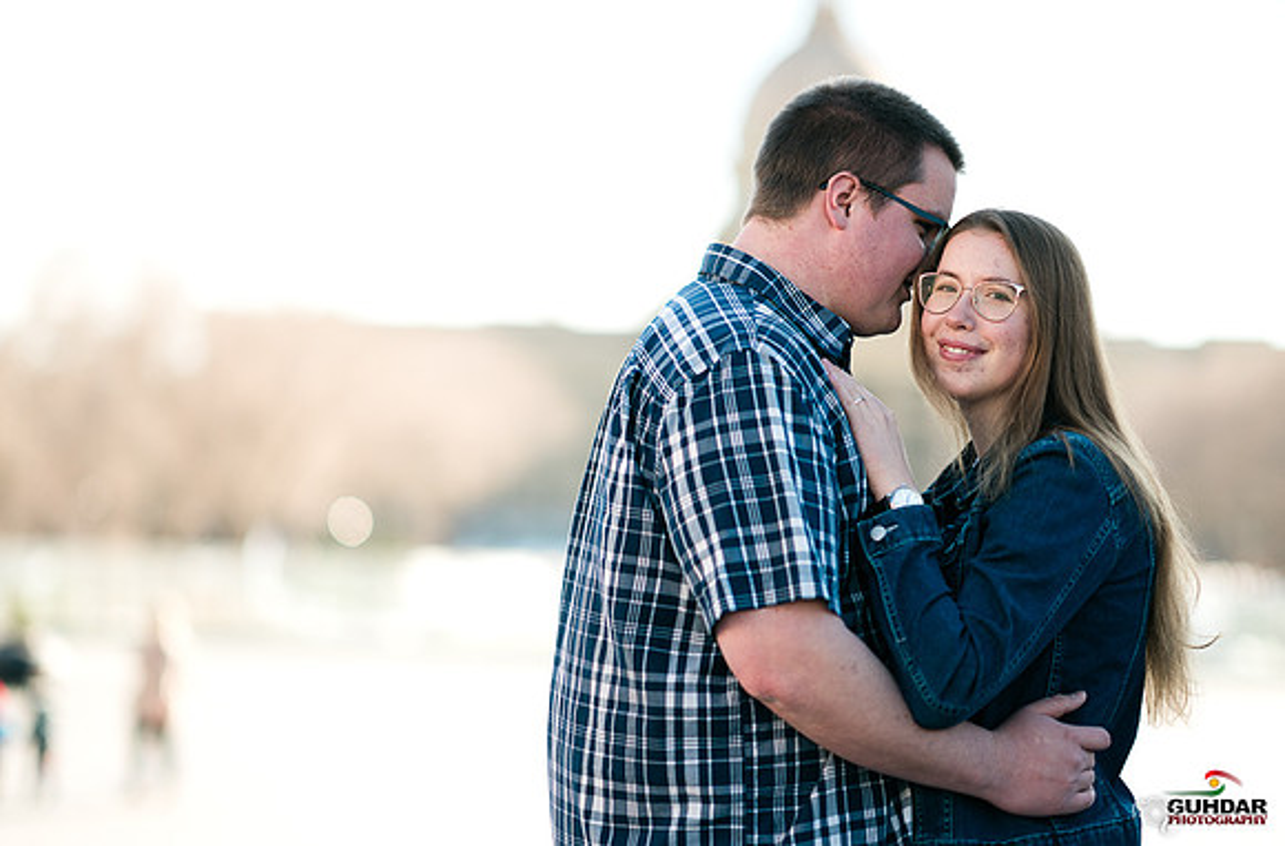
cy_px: 445
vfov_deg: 14.8
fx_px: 3261
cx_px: 604
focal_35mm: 92
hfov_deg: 22.3
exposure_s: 1/1600
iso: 100
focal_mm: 85
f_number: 1.4
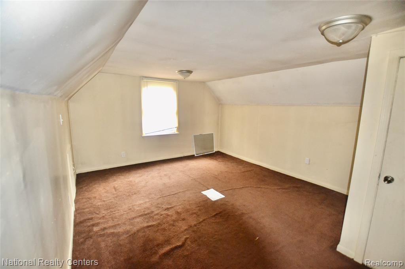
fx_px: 169
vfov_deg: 77.3
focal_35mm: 15
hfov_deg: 100.4
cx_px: 202
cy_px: 134
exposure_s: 1/60
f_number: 3.5
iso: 3200
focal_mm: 10
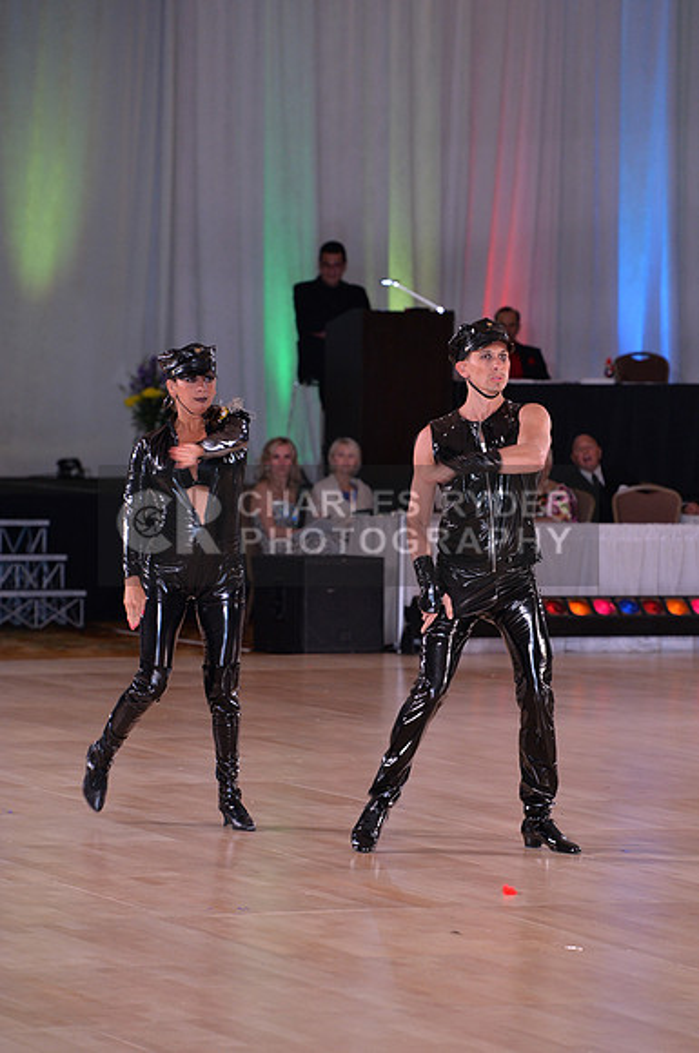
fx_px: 4674
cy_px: 526
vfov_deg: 12.9
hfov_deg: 8.6
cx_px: 350
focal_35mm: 160
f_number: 5
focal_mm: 160
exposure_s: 1/250
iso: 2000
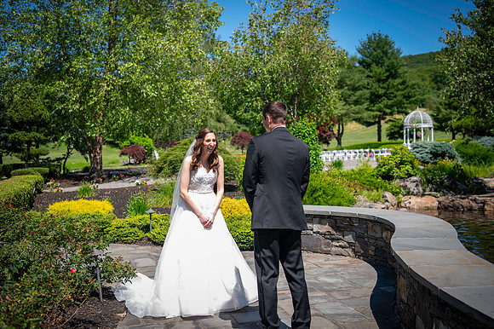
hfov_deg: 48.5
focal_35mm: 40
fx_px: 549
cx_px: 247
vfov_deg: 33.4
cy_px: 164
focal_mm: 40
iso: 50
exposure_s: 1/640
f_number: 2.8
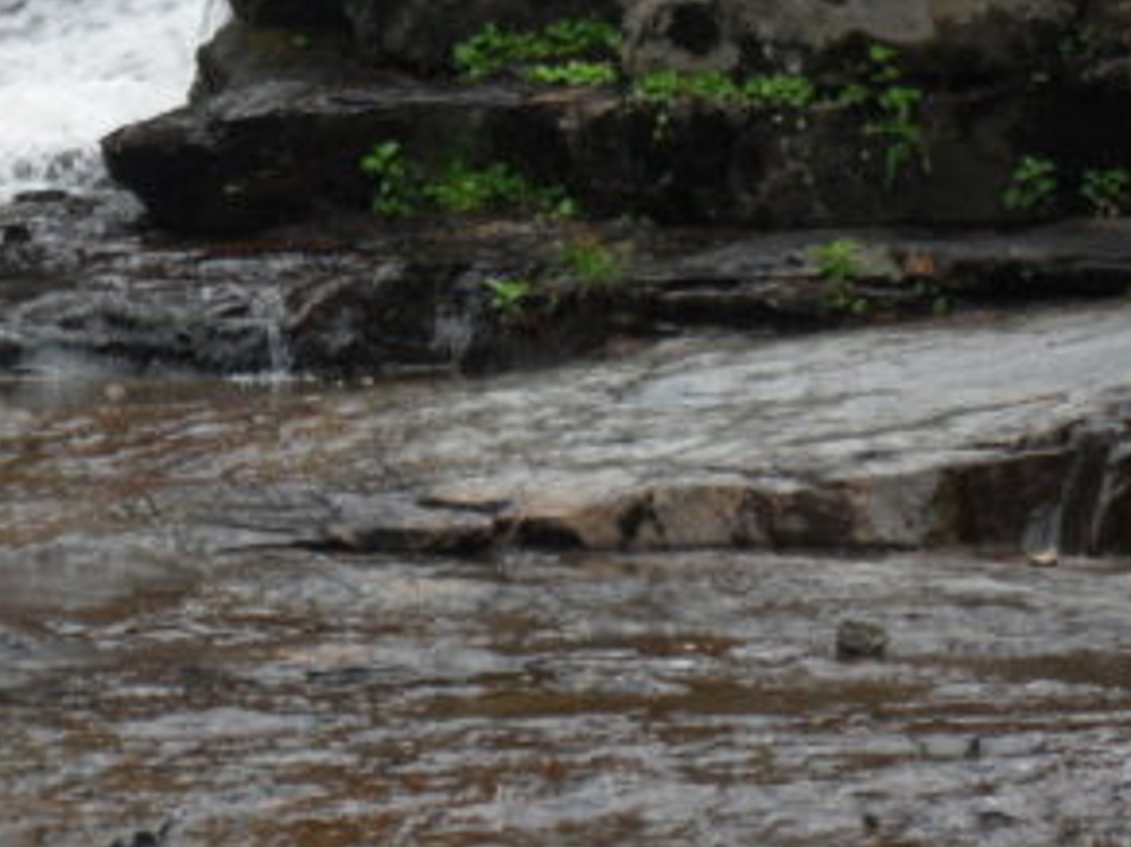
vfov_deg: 5.2
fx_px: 9308
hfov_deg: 6.9
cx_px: -62
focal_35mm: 285
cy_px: 85
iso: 100
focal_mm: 19.6
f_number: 5
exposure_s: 1/60
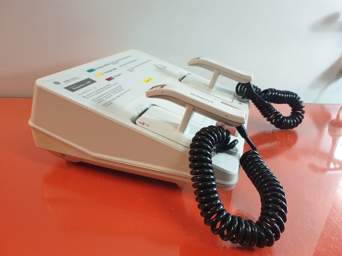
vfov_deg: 53.1
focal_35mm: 26
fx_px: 257
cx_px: 171
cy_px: 128
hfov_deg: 67.3
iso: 320
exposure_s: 1/50
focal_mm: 4.3
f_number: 1.5
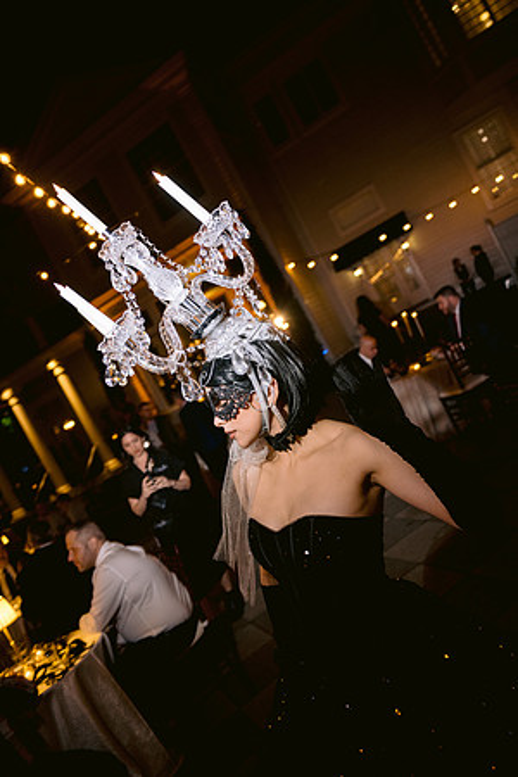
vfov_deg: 65.5
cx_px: 259
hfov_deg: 46.4
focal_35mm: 28
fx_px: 604
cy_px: 388
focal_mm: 28
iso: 1250
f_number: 3.2
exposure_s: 1/100
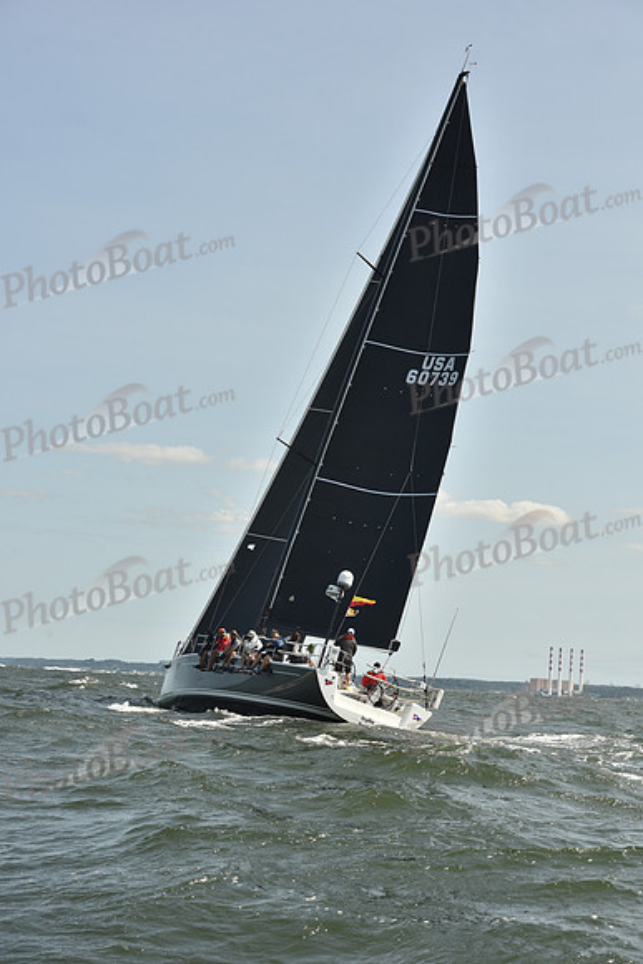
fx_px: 1874
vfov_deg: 28.8
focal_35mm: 70
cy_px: 482
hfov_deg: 19.5
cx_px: 322
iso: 250
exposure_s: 1/800
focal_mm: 70
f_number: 8
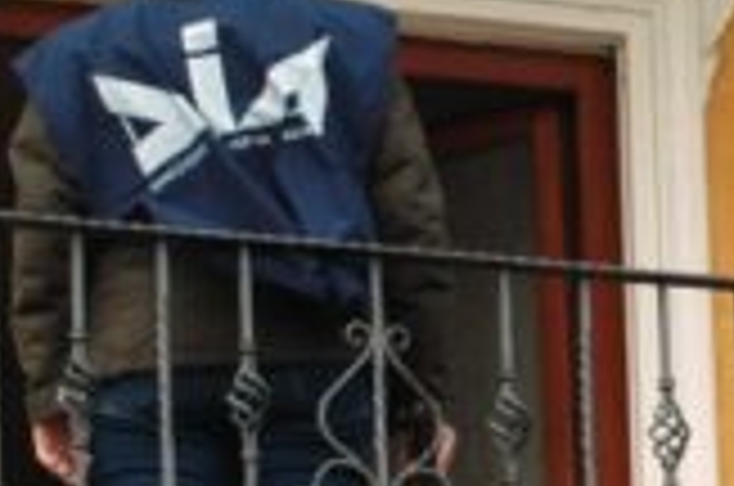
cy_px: 110
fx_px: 7923
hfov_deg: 5.2
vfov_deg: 3.5
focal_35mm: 389
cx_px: 1211
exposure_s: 1/320
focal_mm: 55
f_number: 9
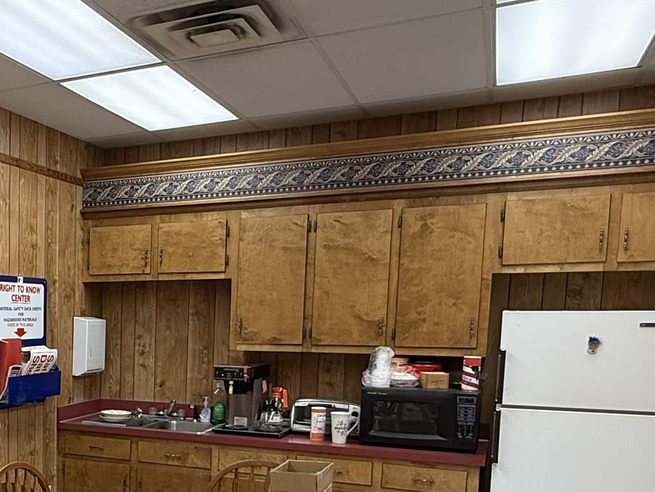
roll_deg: -0.7
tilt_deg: -6.7
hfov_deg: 40.2
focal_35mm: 42
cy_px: 407
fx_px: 795
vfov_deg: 33.2
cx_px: 23
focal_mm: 2.22
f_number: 2.2
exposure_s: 1/120
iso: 100
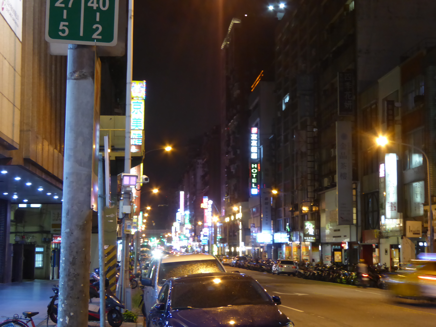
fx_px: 869
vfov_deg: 21.3
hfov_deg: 28.2
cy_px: 164
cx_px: 218
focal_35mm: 69
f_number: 4.4
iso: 400
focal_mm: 11.7
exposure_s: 1/5
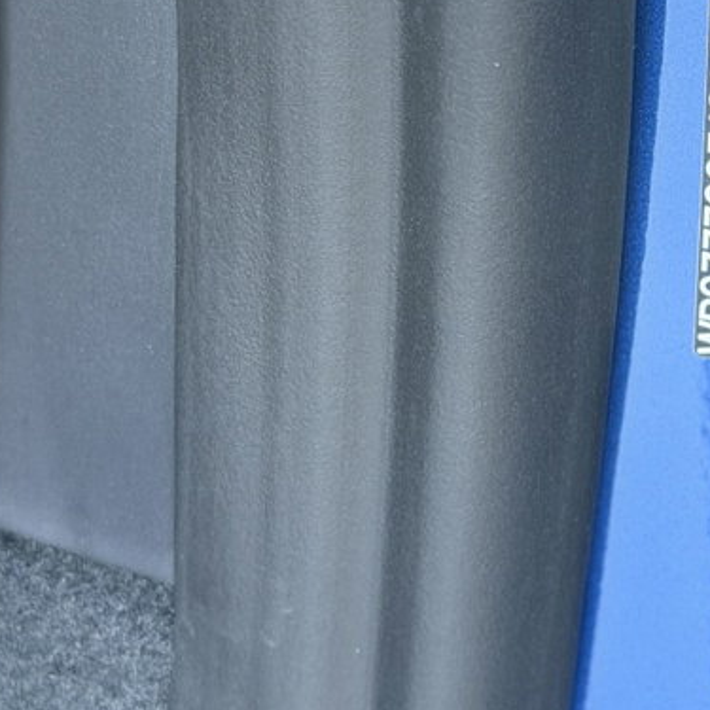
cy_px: 170
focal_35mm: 116
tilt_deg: -30.9
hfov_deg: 14.7
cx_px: 729
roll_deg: -3.8
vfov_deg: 15.0
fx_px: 2692
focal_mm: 6.76
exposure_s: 1/40
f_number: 1.78
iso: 320
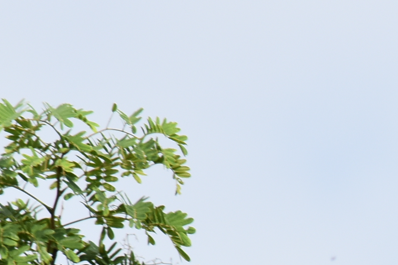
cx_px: 716
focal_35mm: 1874
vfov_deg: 0.7
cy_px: 549
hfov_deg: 1.1
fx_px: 20716
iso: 400
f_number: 11
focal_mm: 300
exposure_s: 1/400
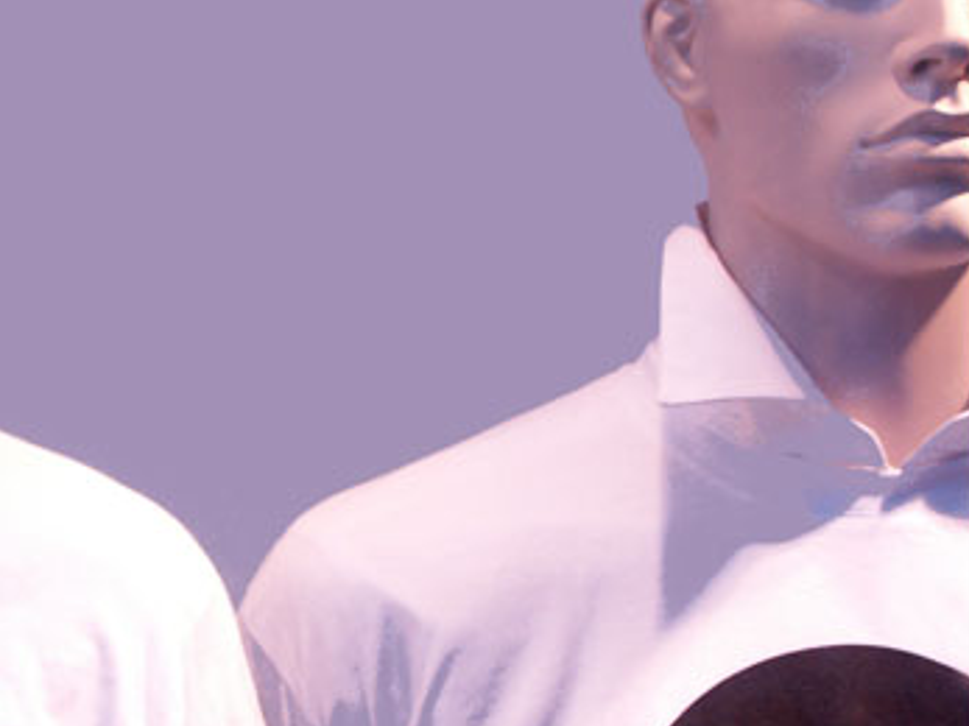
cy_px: 511
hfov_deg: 14.9
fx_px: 3666
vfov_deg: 11.3
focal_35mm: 131
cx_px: 87
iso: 100
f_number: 4
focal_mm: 17.64
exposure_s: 1/125
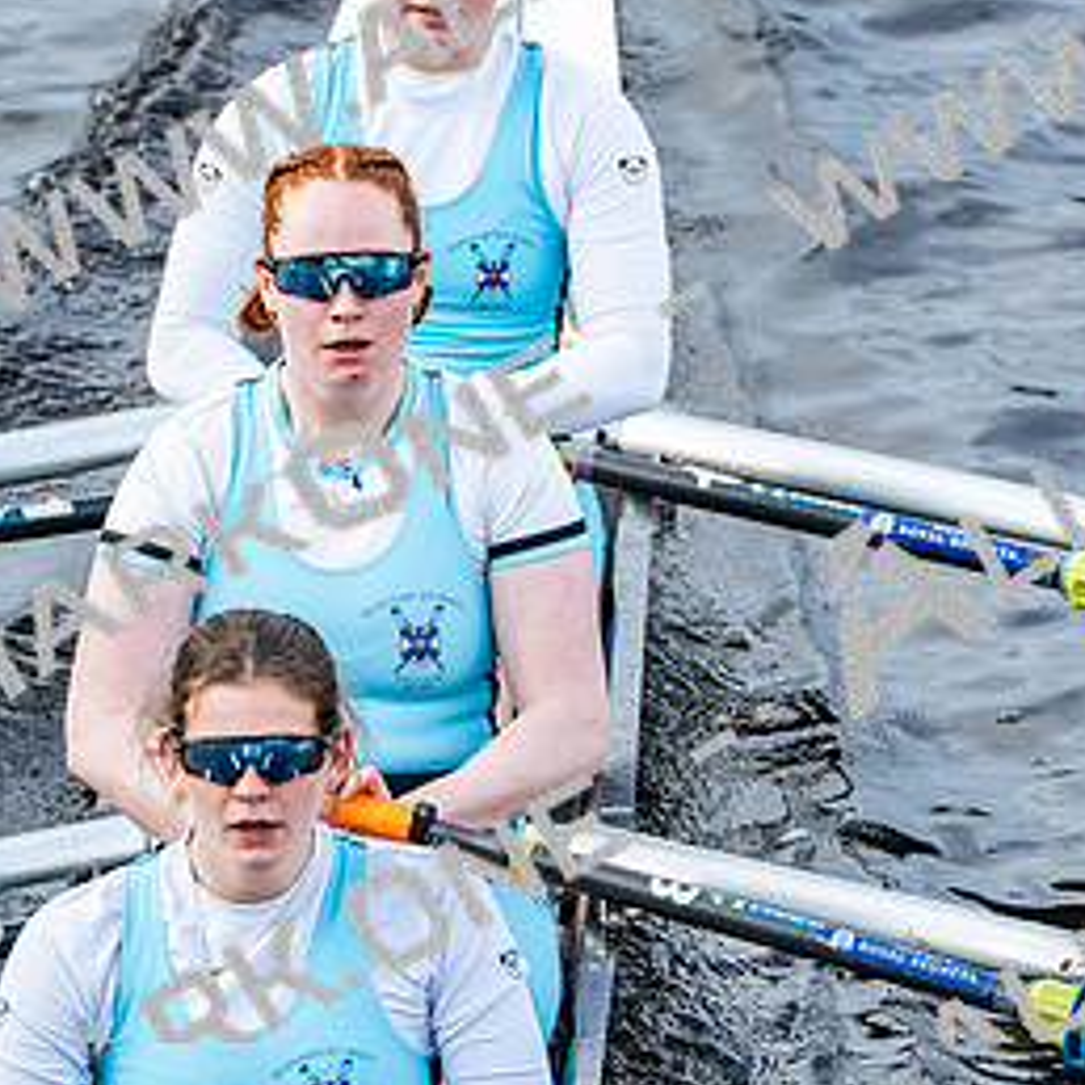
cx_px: 467
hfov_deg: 1.5
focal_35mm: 1147
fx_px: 40674
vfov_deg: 1.5
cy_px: 322
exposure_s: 1/1250
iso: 1250
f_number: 6.3
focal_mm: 600
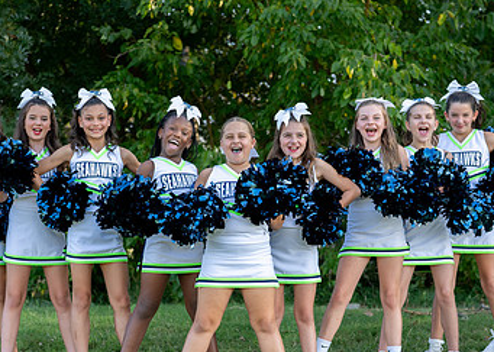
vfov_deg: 14.3
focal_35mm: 100
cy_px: 254
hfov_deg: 20.0
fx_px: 1402
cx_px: 244
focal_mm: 50
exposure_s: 1/640
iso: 125
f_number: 2.5
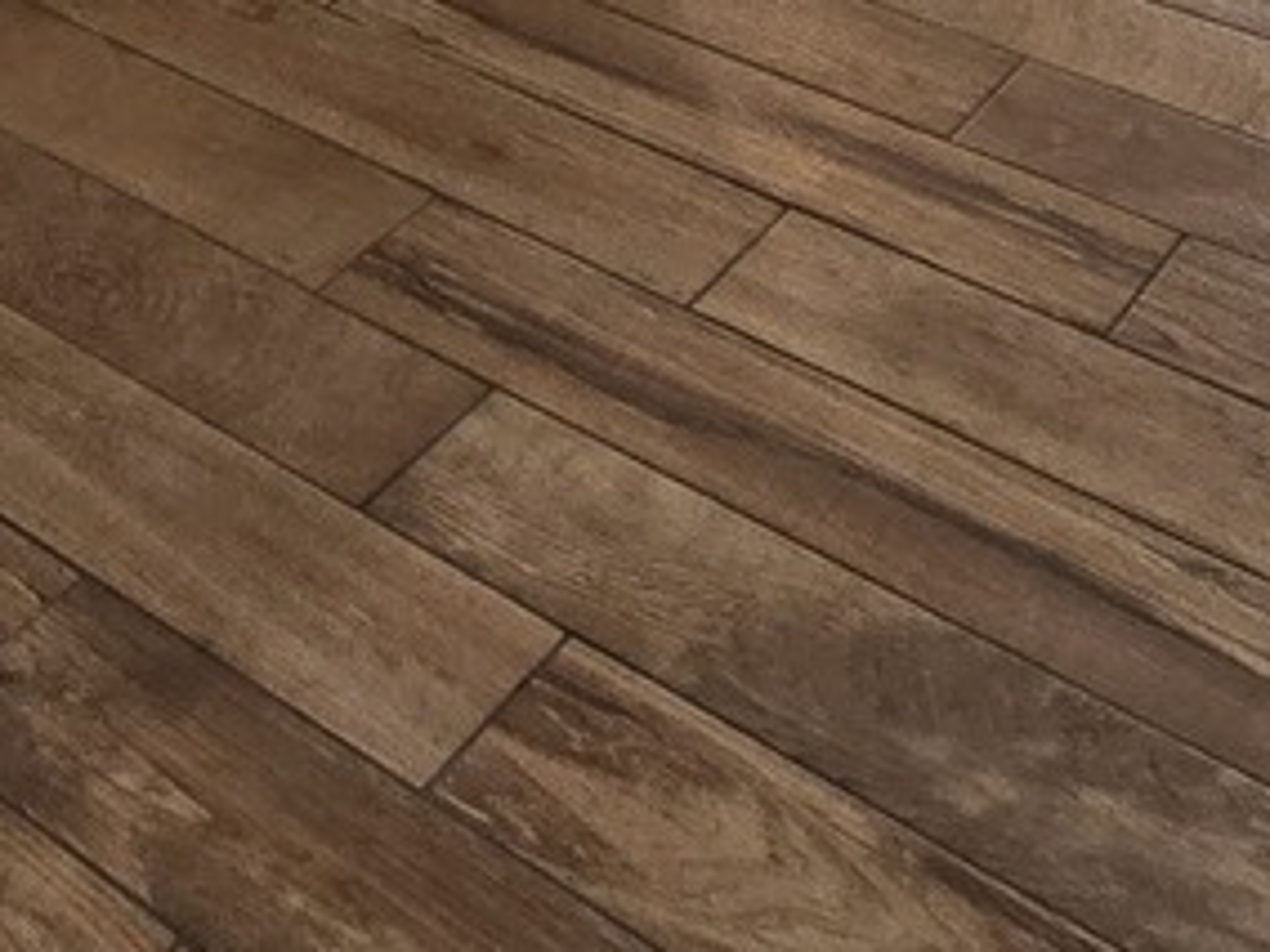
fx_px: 2421
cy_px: -1314
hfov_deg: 26.8
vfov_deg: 14.6
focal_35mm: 66
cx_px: -157
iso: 125
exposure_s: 1/60
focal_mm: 2.2
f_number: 2.2
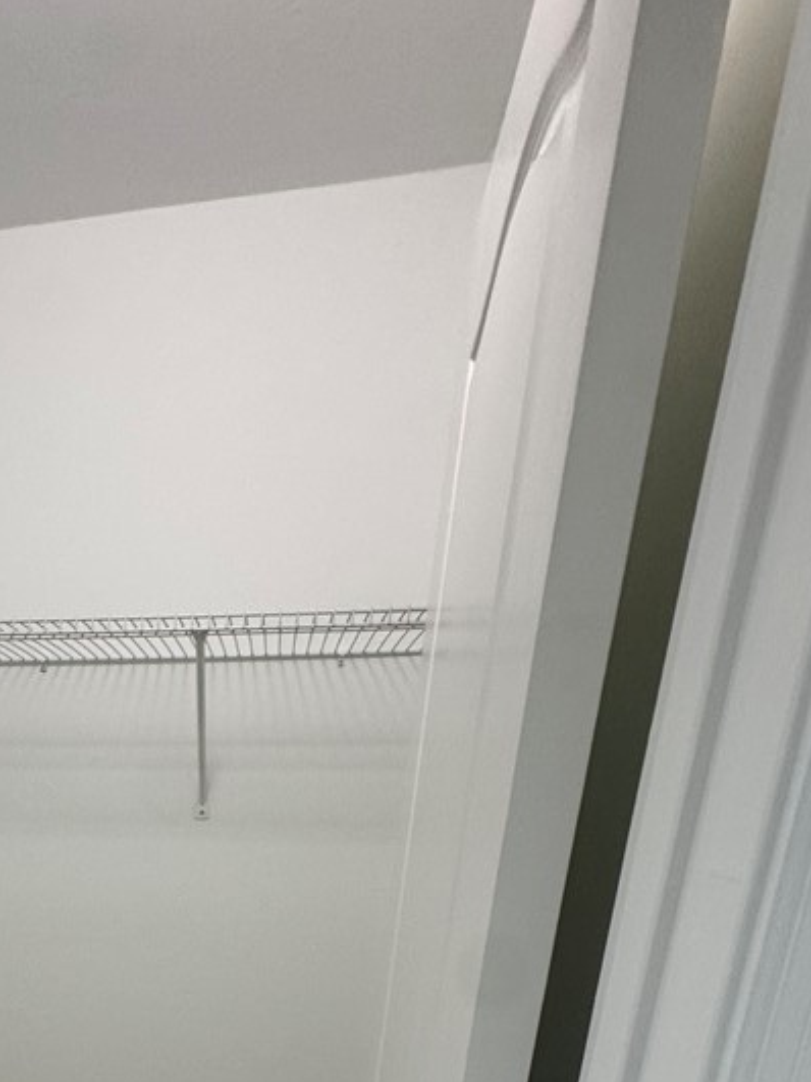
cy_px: 1027
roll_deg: -0.7
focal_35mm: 27
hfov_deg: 46.2
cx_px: 75
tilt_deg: -14.3
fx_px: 844
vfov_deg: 54.3
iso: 160
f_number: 2.2
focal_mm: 2.22
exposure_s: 1/60
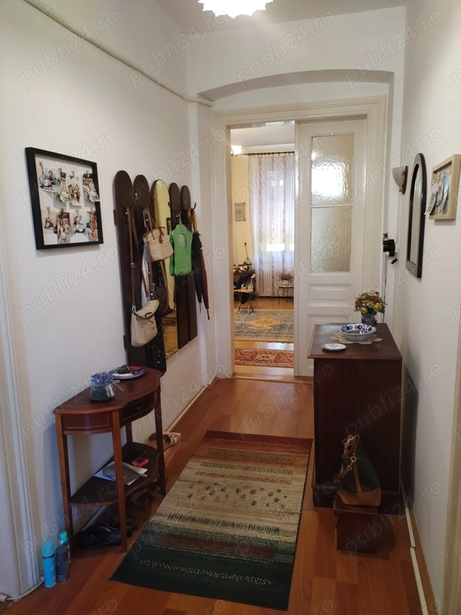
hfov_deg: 53.1
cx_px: 230
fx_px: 462
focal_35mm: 26
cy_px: 308
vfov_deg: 67.3
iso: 787
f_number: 1.8
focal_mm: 4.75
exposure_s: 1/25
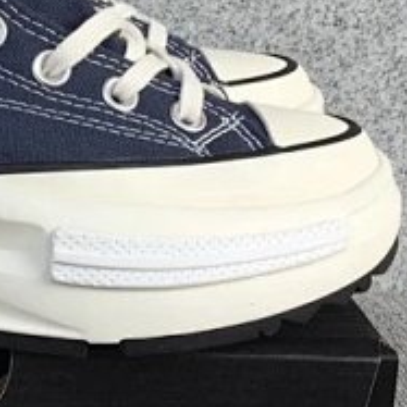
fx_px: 1250
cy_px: 198
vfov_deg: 18.5
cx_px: -46
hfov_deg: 17.8
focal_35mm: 94
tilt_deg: -17.6
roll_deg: +0.3
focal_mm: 3.3
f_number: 2.4
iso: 25
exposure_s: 1/539
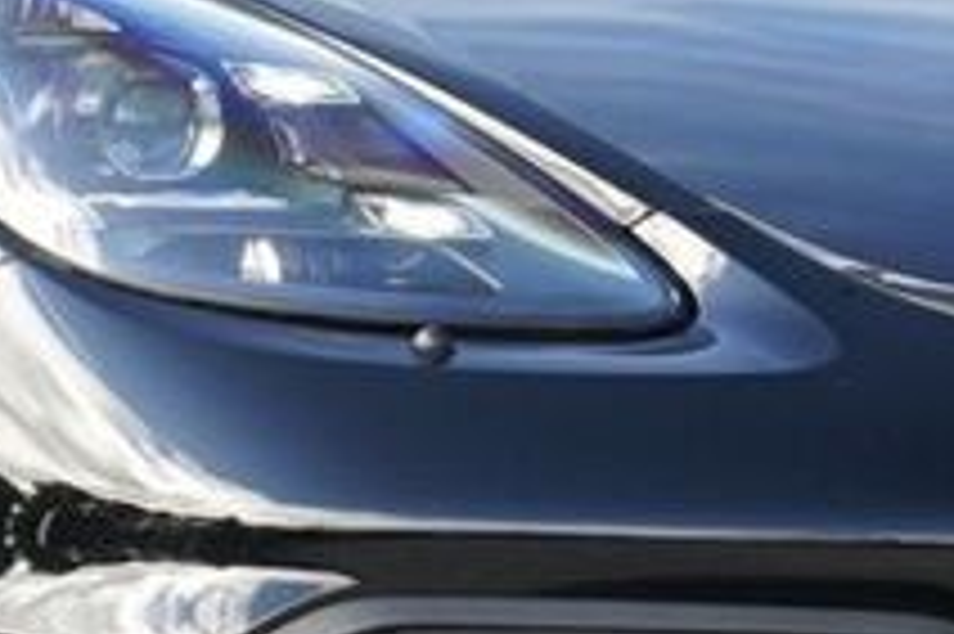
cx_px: 72
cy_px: -76
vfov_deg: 2.3
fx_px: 15755
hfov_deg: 3.5
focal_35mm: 595
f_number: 7.1
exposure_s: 1/200
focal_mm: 105
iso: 1000
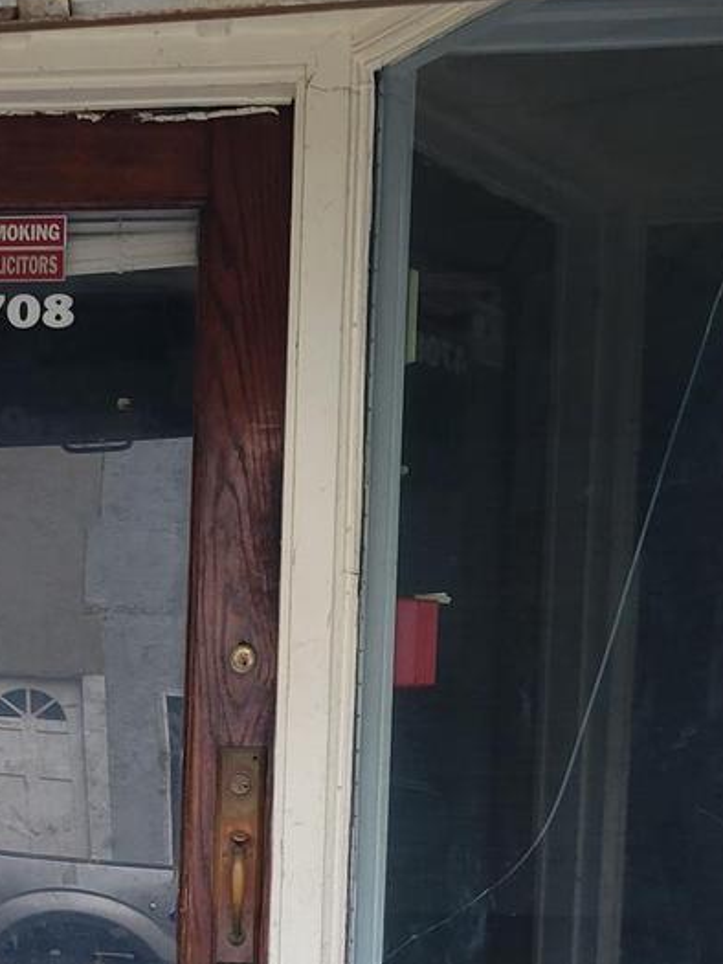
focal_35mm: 76
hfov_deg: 18.8
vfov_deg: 24.0
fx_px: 2116
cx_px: -13
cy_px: 1065
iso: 64
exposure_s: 1/120
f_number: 1.8
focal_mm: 5.4
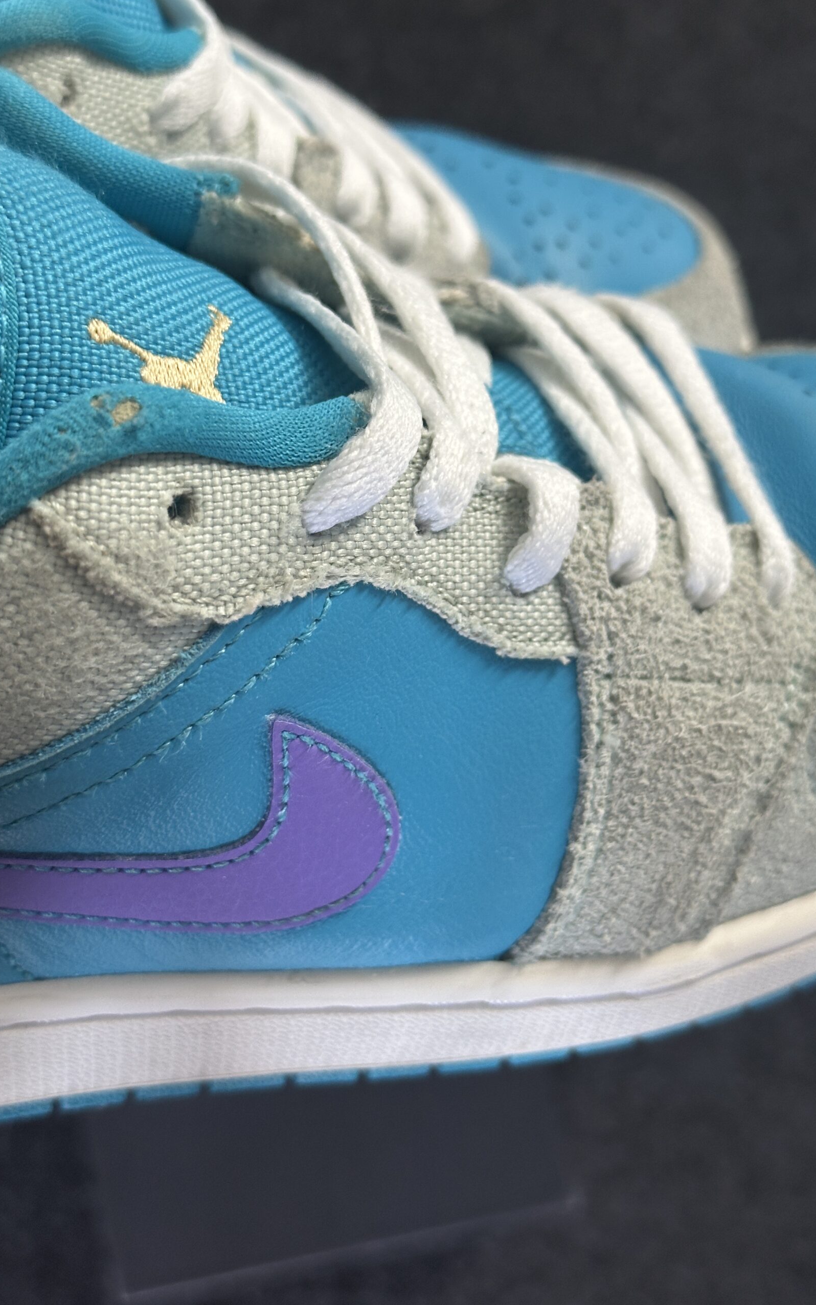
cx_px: 364
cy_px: 653
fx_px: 1815
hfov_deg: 25.3
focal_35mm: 51
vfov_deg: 39.6
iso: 160
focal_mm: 6.86
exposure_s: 1/50
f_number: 1.78
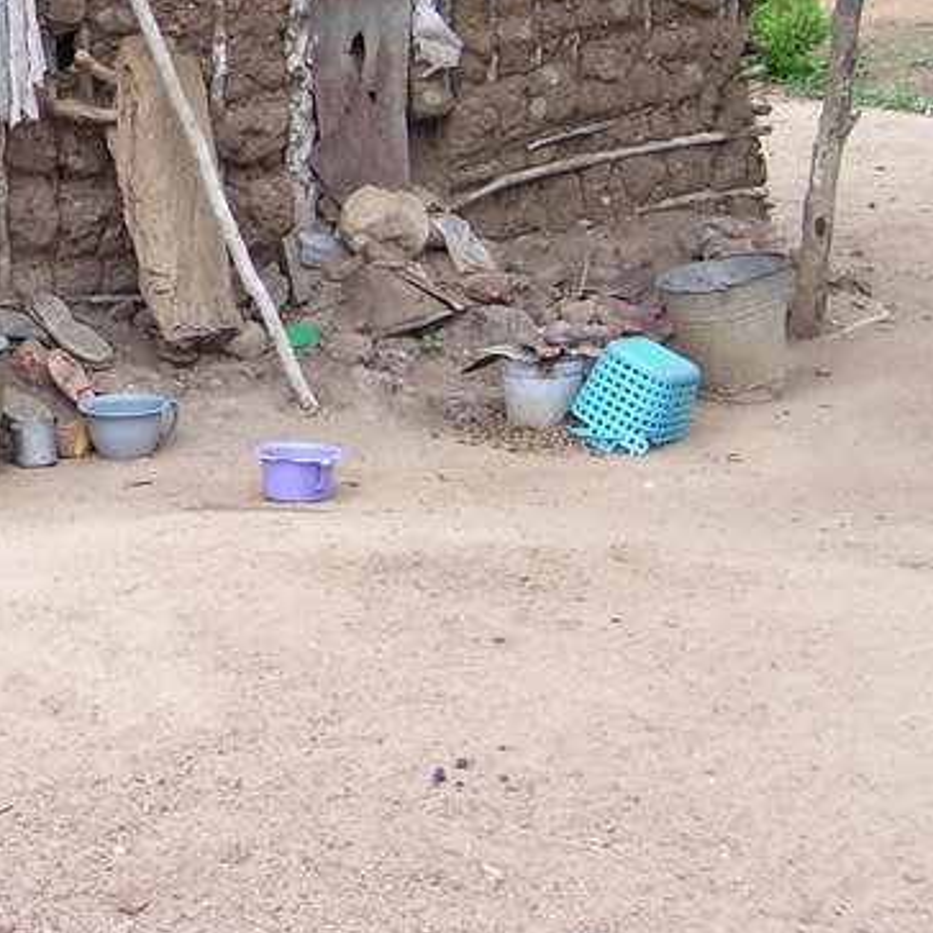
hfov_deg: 17.9
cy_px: 56
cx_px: -213
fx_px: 2805
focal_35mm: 92
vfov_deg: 18.5
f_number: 2.7
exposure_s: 1/180
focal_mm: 6
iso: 80
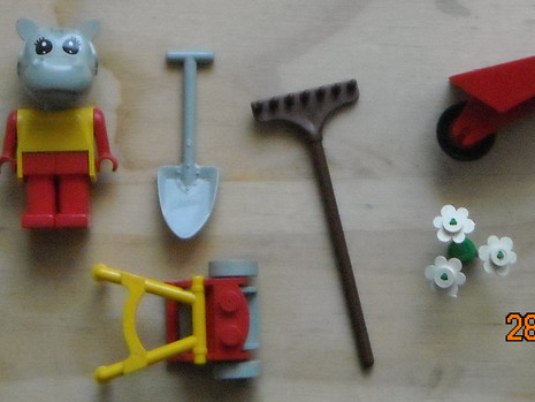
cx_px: 307
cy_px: 20
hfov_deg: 10.9
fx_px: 2814
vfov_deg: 8.1
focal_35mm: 182
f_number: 4.4
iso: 800
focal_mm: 15.32
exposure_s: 1/71
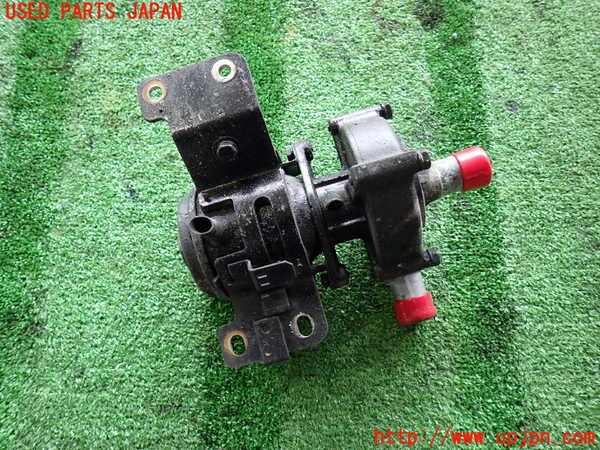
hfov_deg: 69.4
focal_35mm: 25
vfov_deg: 54.9
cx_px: 300
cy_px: 225
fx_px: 433
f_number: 2
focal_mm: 4.5
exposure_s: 1/60
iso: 100
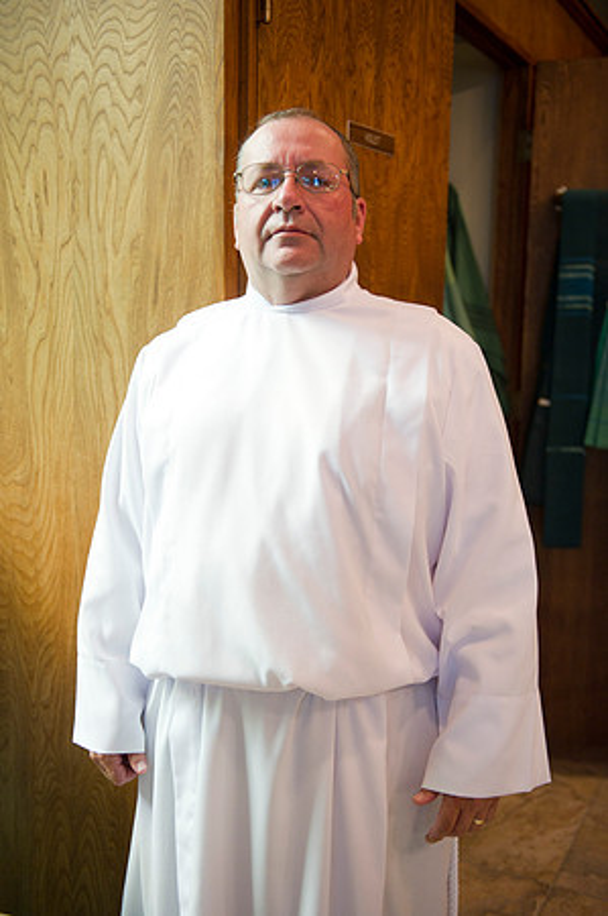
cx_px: 304
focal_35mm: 42
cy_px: 458
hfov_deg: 31.8
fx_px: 1066
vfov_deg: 46.4
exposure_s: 1/100
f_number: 2.8
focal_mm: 42
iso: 2000
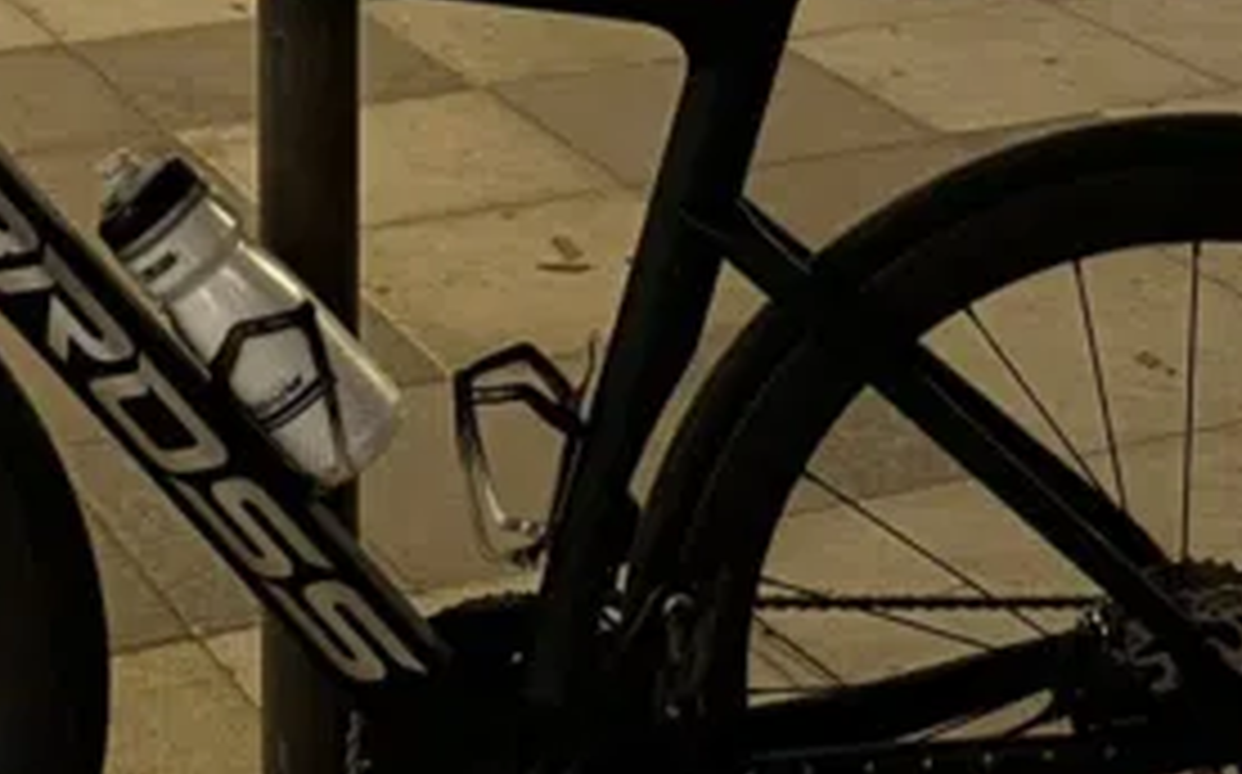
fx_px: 1995
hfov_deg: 34.2
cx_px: 392
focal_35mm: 59
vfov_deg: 19.8
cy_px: -284
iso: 1000
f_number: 1.78
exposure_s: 1/25
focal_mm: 6.76
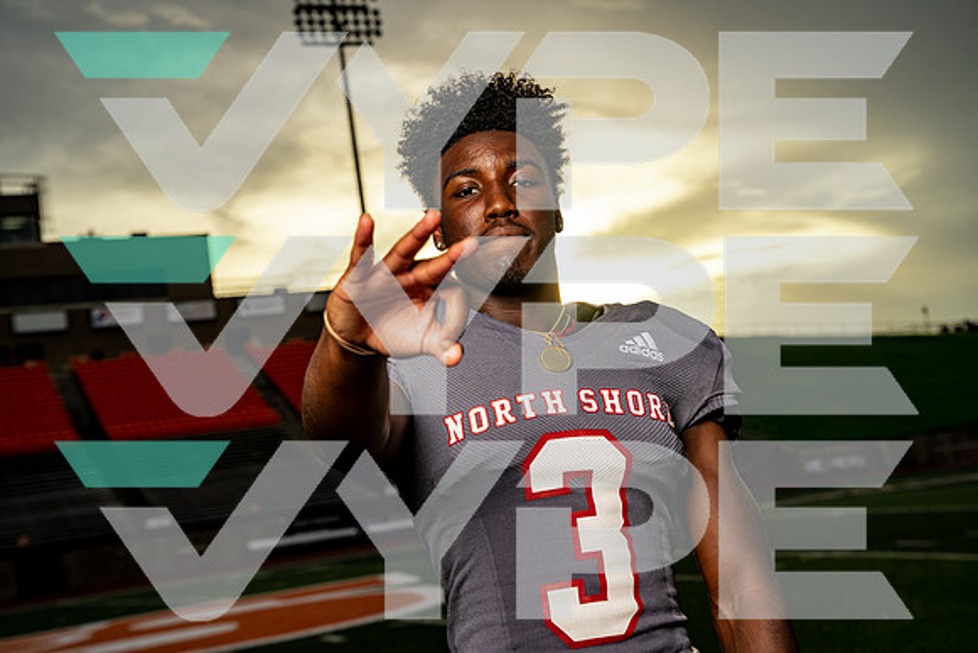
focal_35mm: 54
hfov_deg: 36.9
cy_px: 326
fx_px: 1467
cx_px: 489
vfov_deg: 25.1
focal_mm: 54
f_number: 5.6
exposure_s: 1/500
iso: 200
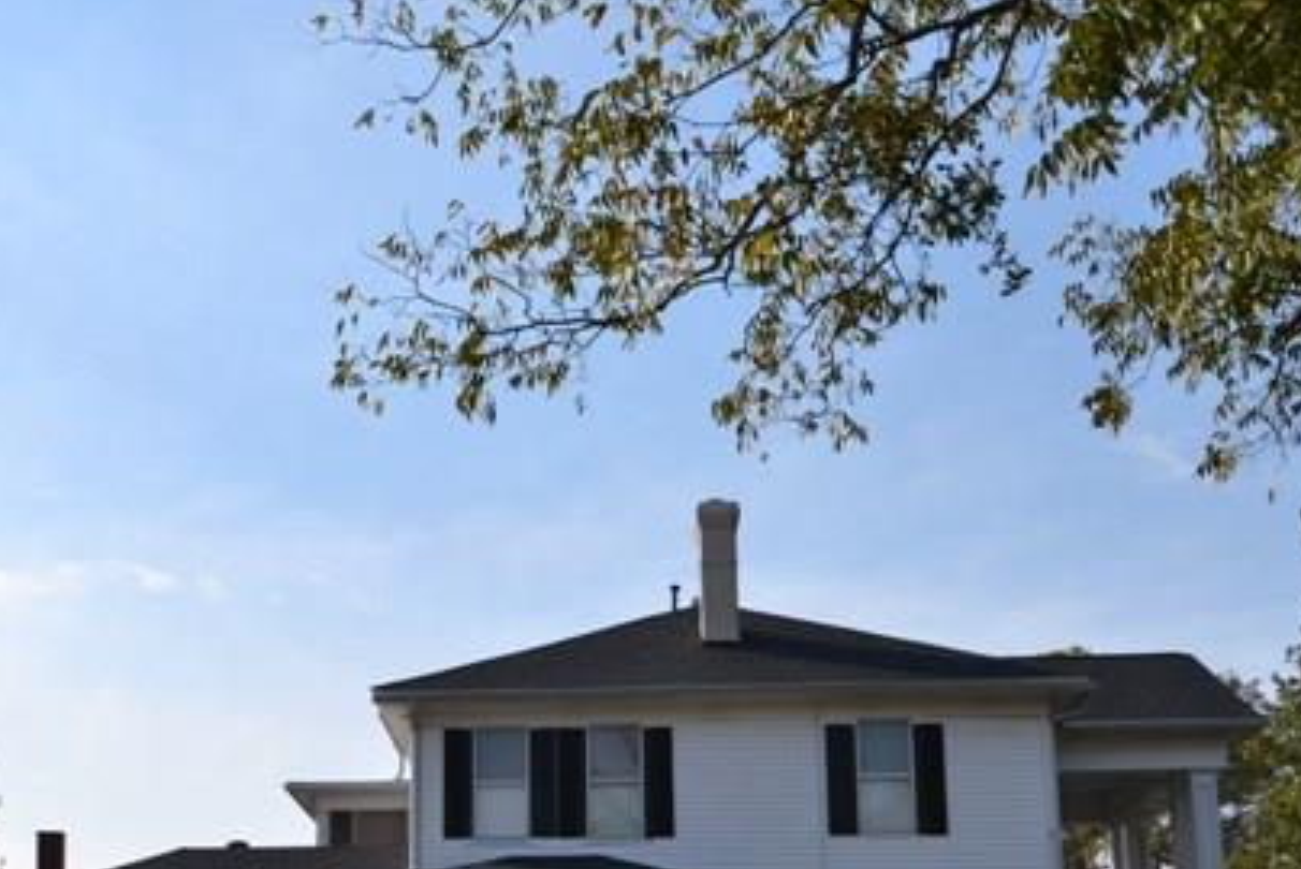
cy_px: 681
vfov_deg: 23.5
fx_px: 2061
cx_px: 444
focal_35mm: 57
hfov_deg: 34.7
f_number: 9
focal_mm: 24
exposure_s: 1/320
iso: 100
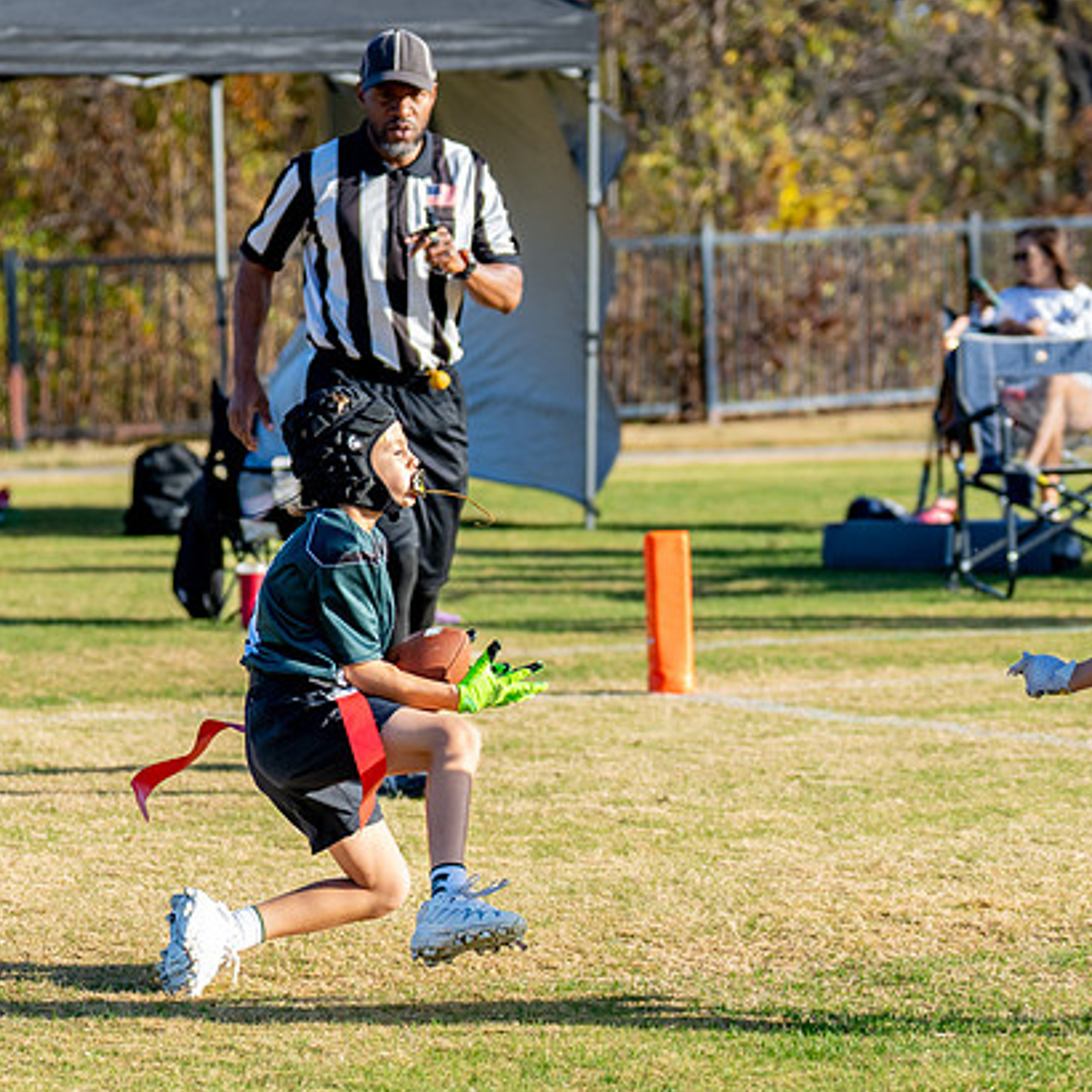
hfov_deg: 8.9
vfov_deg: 8.9
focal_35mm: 196
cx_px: 402
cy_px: 723
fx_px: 6995
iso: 250
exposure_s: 1/1600
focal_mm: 86
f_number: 2.8
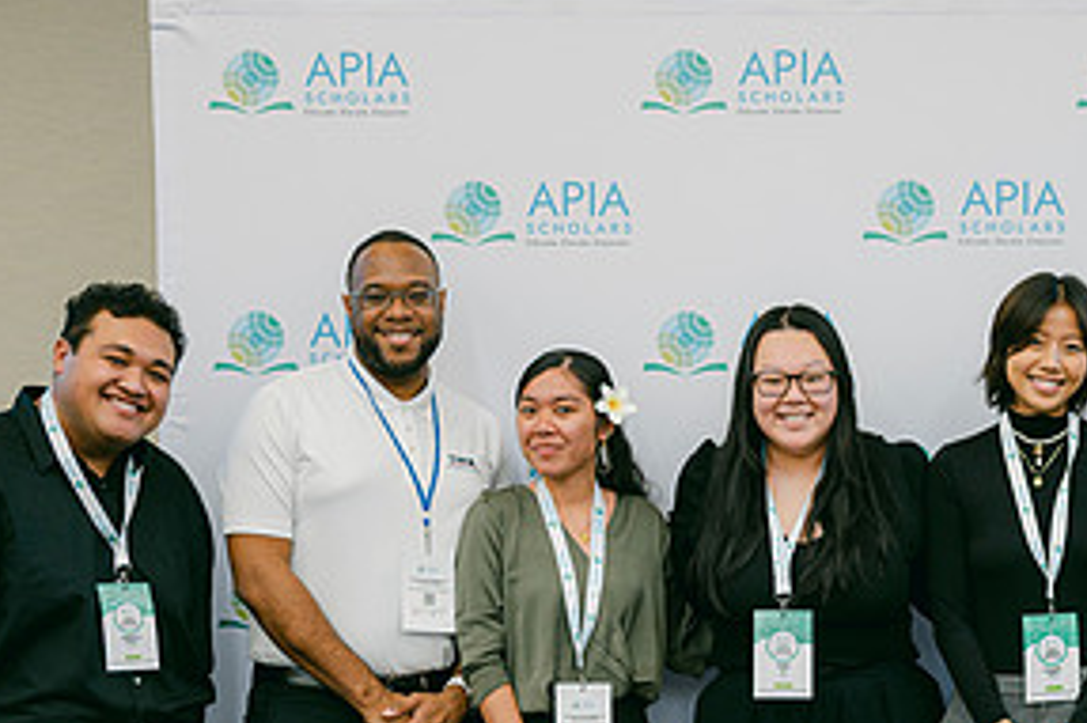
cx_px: 864
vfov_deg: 13.5
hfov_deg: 20.0
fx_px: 3048
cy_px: 602
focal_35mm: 101
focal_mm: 50
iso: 320
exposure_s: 1/200
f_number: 2
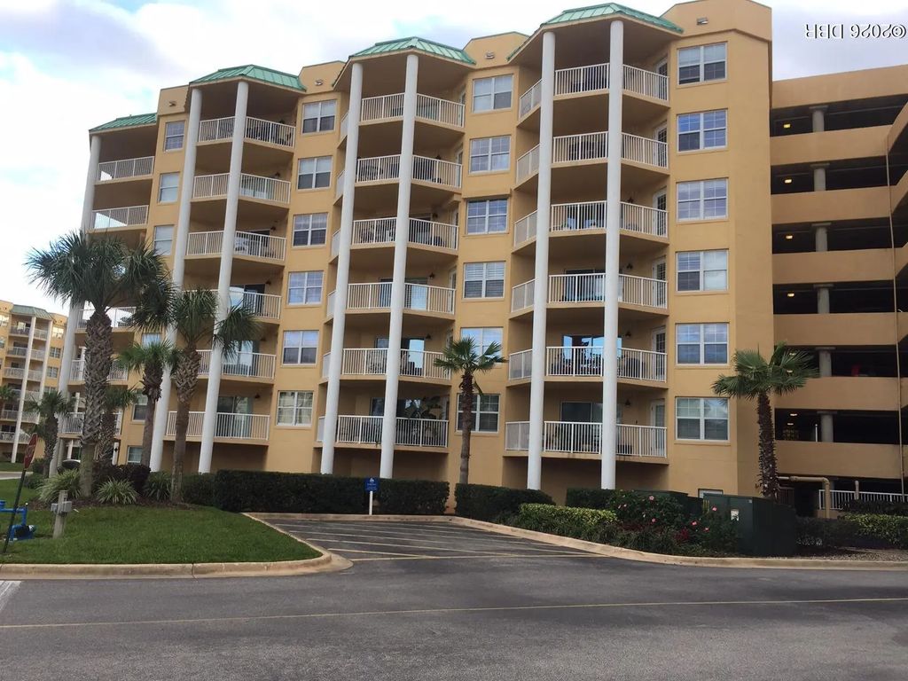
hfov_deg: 61.7
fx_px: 761
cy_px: 340
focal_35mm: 29
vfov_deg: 48.2
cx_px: 454
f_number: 2.2
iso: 32
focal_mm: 4.15
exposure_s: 1/223
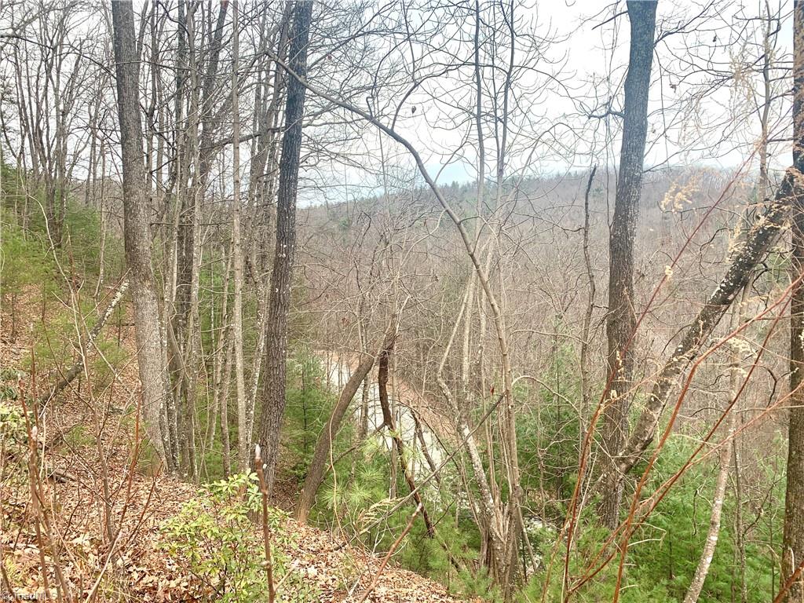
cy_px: 302
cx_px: 402
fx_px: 604
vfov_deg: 53.1
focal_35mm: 26
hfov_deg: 67.3
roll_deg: +4.5
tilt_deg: -4.9
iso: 25
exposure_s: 1/201
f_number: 1.8
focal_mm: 4.25
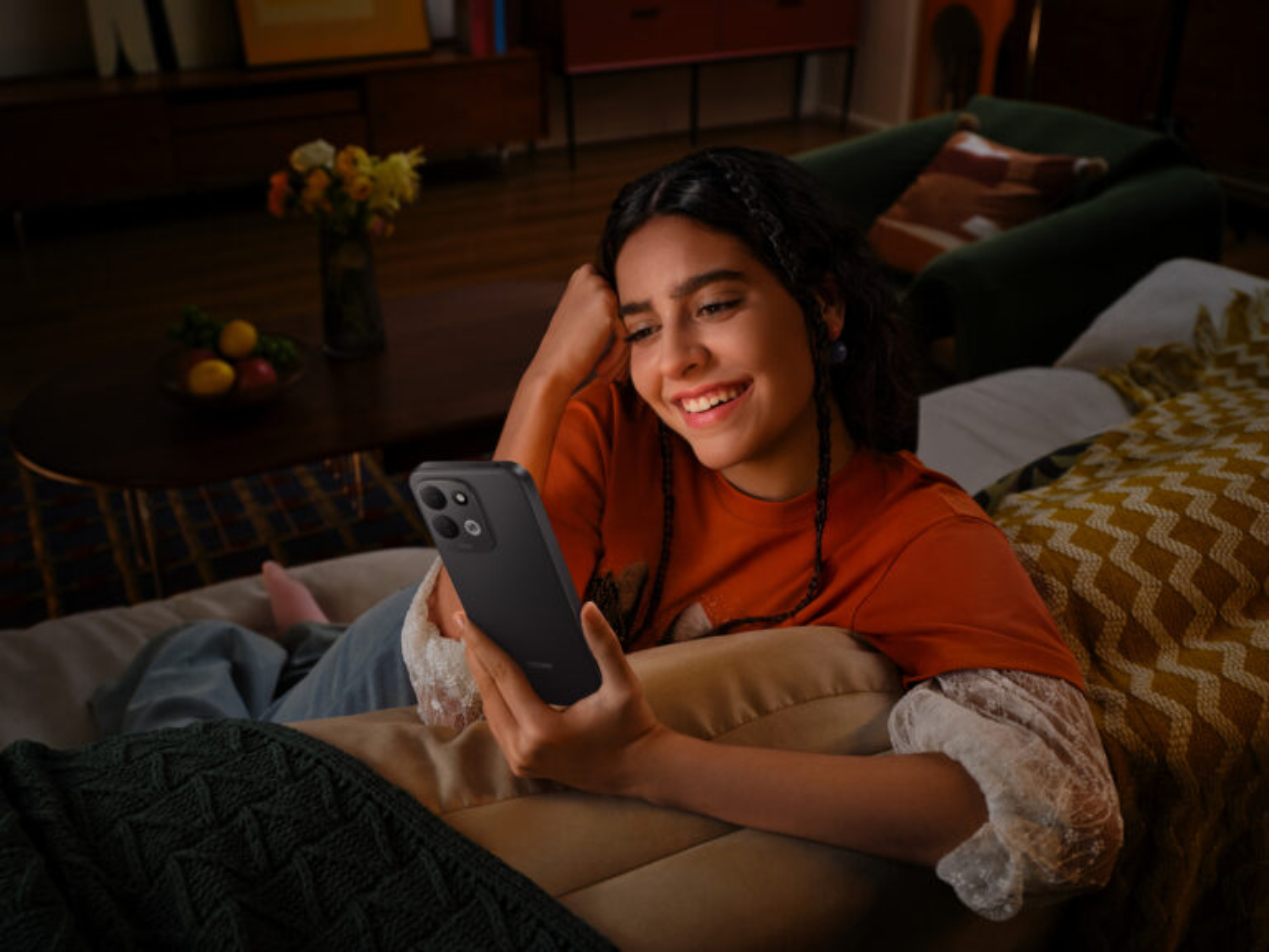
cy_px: 476
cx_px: 634
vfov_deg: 39.7
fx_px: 1320
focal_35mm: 36
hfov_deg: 51.4
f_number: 5.6
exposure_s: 1/80
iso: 320
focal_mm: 45
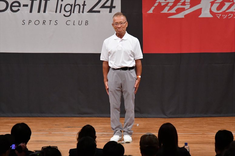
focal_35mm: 270
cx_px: 118
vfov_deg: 5.1
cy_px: 78
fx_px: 1762
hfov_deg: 7.6
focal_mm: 180
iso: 5000
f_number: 5.6
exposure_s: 1/400
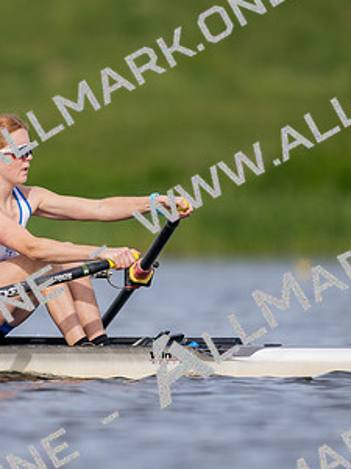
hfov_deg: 1.3
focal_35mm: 1116
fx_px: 15088
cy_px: 260
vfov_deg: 1.8
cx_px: 19
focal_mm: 600
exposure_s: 1/2500
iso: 280
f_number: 4
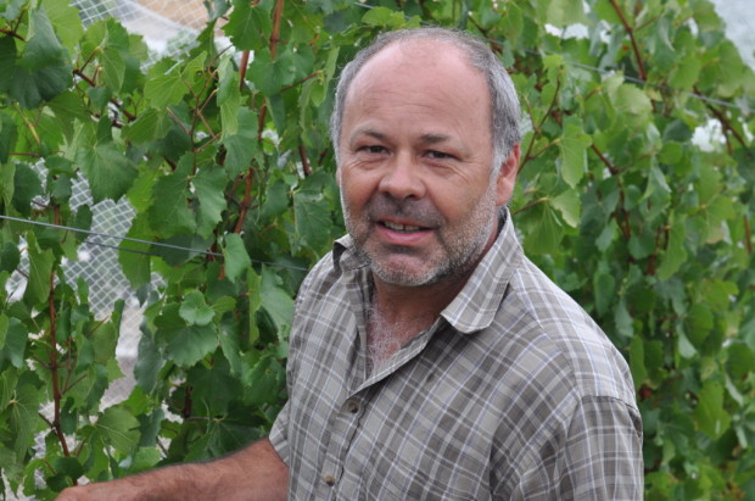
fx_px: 1570
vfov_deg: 18.1
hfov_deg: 27.0
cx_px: 378
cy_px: 250
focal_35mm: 75
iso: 200
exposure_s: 1/125
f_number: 5.6
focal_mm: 50
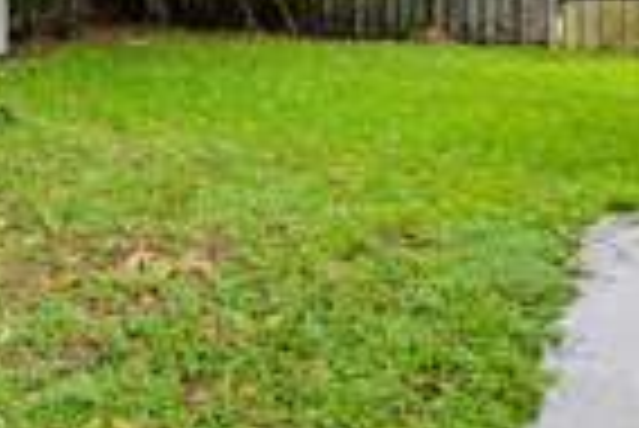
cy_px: -29
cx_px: 112
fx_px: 959
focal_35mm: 54
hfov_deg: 35.4
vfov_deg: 23.7
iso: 125
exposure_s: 1/30
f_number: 5
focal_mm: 16
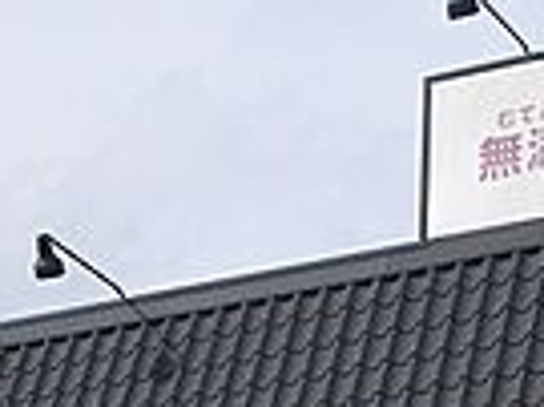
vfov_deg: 8.2
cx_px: 463
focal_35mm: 173
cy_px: 774
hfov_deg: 11.4
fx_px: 2716
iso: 64
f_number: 3
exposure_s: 1/800
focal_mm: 6.9
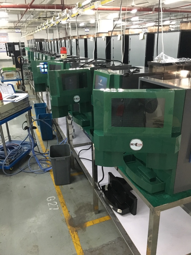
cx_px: 96
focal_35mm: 29
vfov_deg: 61.7
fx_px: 213
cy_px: 128
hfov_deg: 48.2
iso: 320
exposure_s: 1/17
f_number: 2.2
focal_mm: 4.15
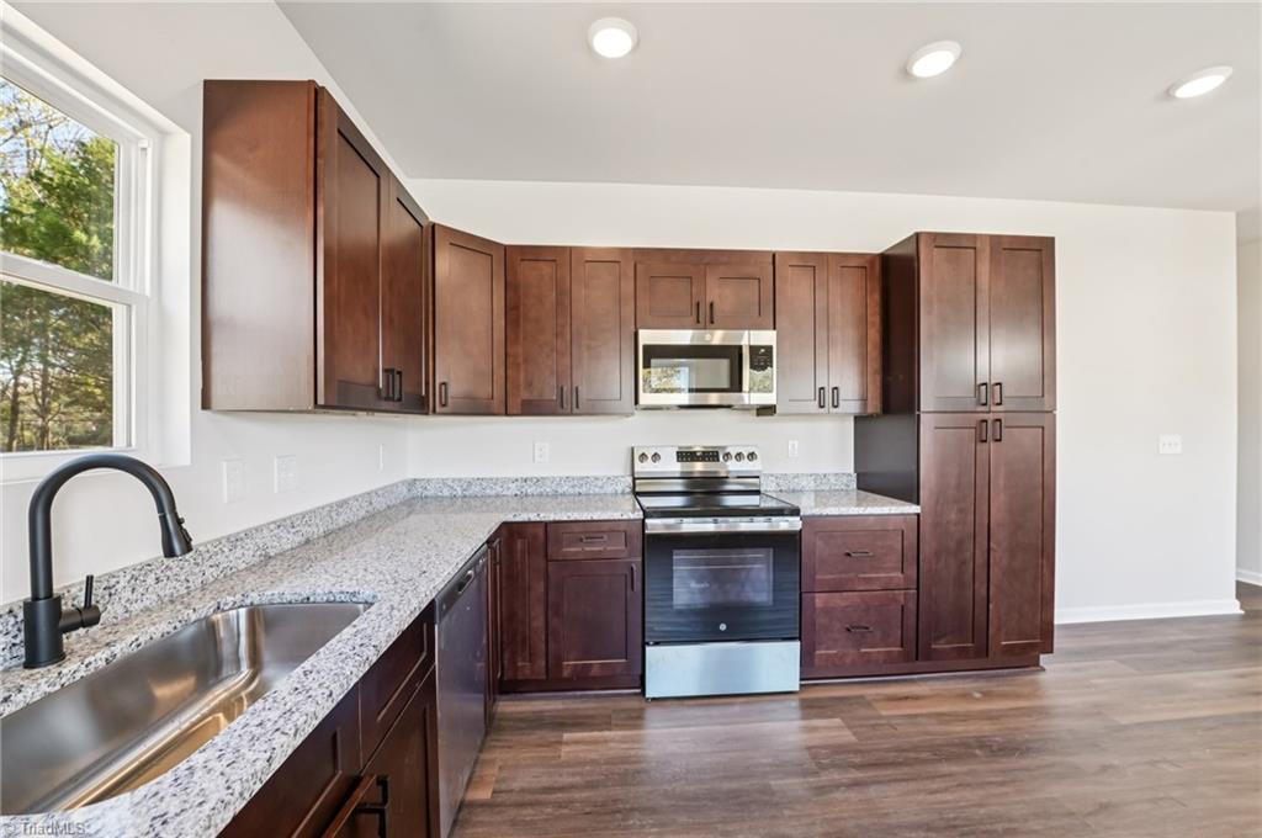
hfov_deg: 104.3
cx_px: 631
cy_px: 419
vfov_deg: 81.1
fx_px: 490
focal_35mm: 14
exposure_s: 1/6
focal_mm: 14
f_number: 9
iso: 200
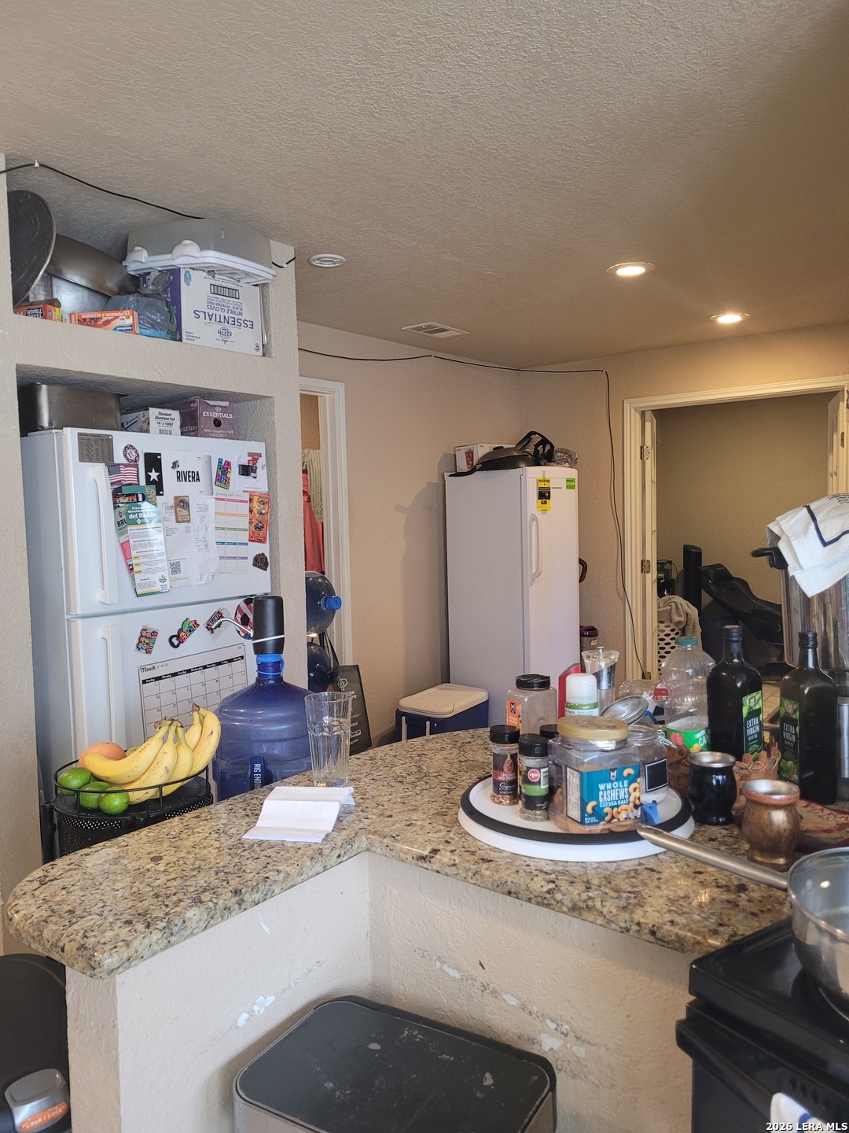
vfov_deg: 67.3
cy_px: 566
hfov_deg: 53.1
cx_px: 424
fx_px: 850
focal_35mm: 26
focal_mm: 5.4
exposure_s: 1/40
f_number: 1.8
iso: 200
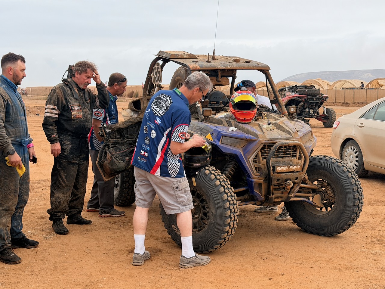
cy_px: 144
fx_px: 534
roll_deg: -1.0
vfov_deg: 30.3
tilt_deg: -5.3
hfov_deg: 39.7
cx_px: 192
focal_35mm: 48
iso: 64
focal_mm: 6.76
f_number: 1.78
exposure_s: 1/1429
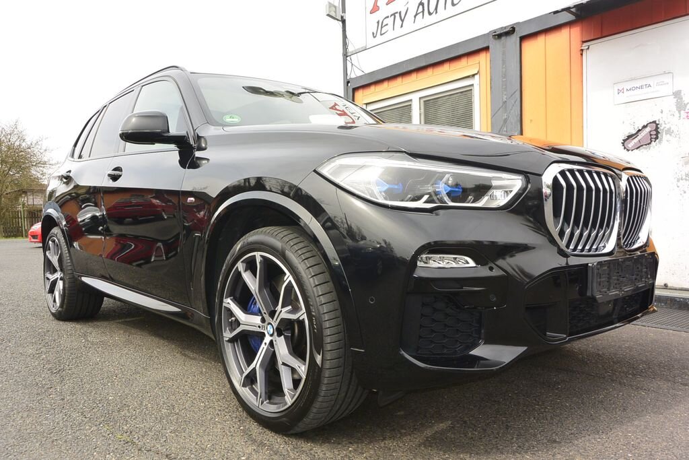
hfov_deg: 67.4
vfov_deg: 47.9
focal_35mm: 27
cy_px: 230
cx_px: 344
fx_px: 517
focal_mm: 10
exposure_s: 1/250
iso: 160
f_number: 6.3
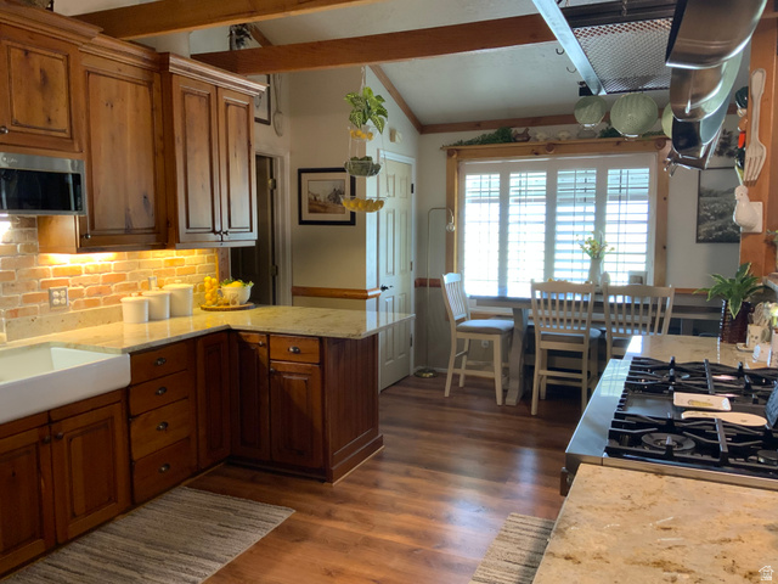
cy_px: 292
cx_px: 389
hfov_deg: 61.7
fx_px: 652
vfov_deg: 48.2
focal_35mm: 29
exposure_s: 1/60
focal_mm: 3
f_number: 1.8
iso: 125
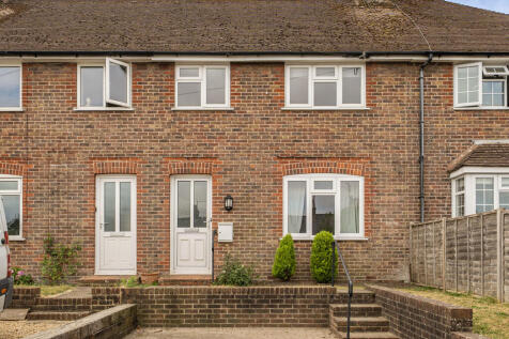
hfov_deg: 57.2
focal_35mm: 33
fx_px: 466
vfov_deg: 39.9
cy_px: 170
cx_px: 254
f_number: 8
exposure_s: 1/160
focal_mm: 22
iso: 400
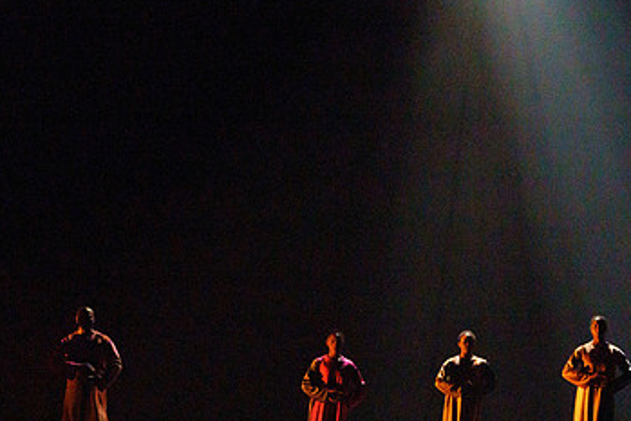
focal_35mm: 191
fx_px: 3349
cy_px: 209
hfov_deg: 10.7
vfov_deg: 7.2
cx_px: 499
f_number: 5.6
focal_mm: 102
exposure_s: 1/250
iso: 5000
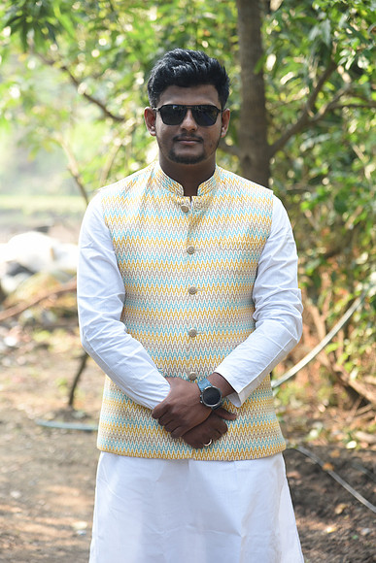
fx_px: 1879
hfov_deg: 11.4
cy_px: 282
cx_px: 188
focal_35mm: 120
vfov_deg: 17.1
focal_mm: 120
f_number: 4.5
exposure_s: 1/160
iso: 400
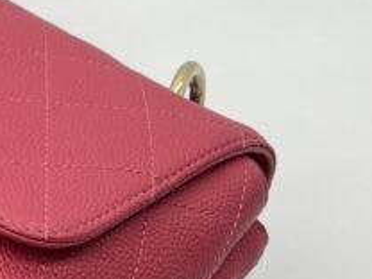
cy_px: 234
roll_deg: +9.4
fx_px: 1376
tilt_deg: -40.7
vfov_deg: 11.5
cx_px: -116
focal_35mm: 128
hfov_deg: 14.7
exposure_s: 1/104
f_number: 1.5
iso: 32
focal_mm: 5.7
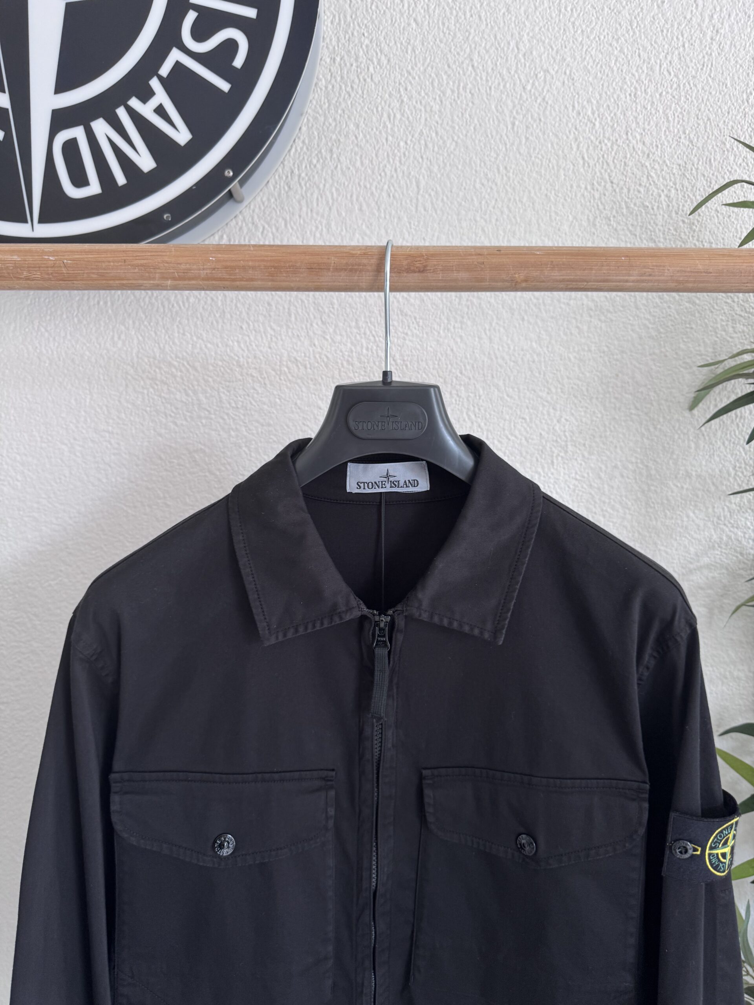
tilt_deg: -5.0
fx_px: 697
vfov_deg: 71.6
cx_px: 377
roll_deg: +0.7
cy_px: 502
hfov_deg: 56.8
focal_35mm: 24
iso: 125
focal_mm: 6.76
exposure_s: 1/50
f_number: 1.78
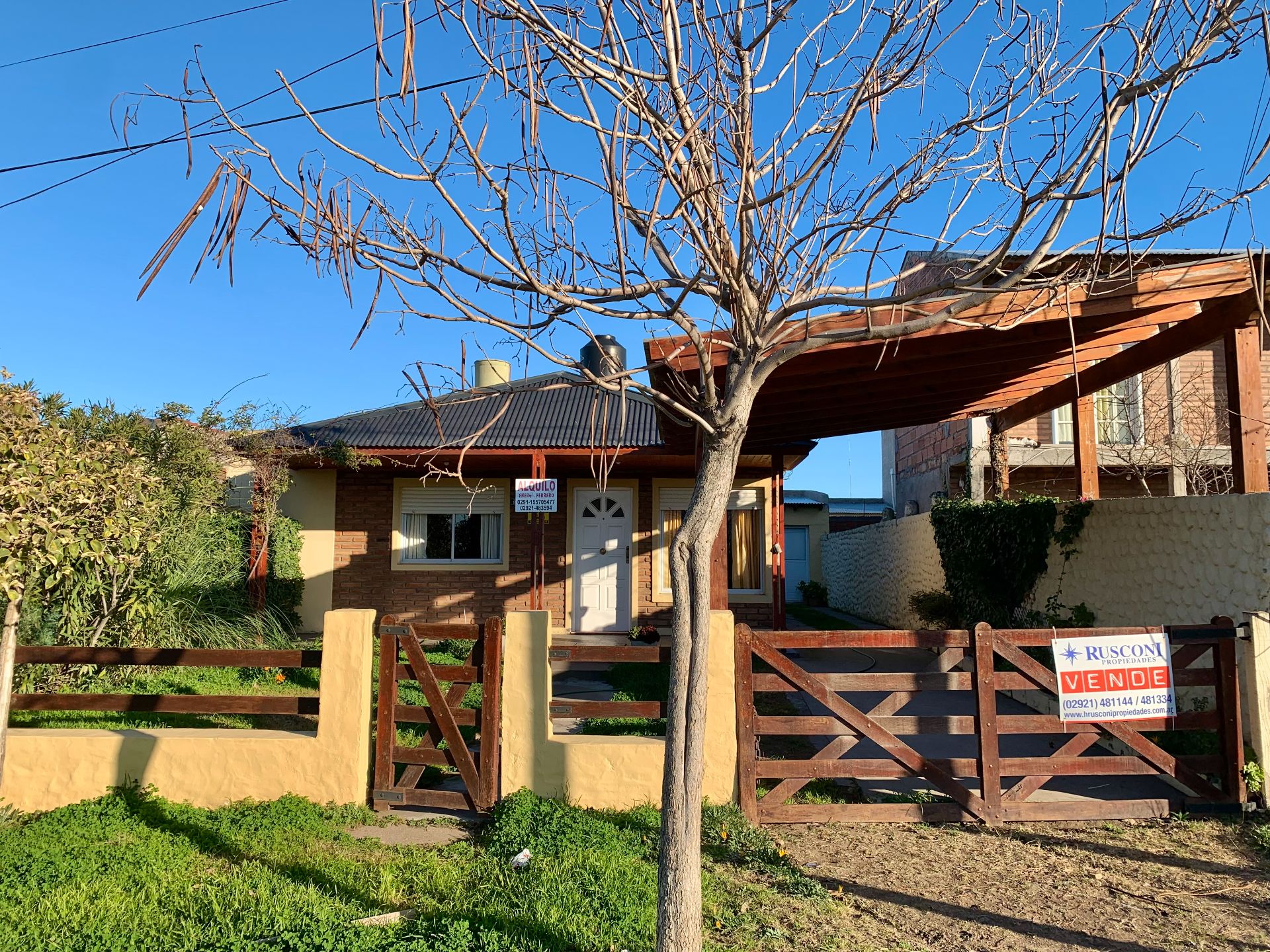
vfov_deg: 53.1
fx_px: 954
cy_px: 476
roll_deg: -0.3
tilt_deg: +6.1
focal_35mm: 26
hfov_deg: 67.3
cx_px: 635
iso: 25
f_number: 1.8
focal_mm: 4.25
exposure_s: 1/1387
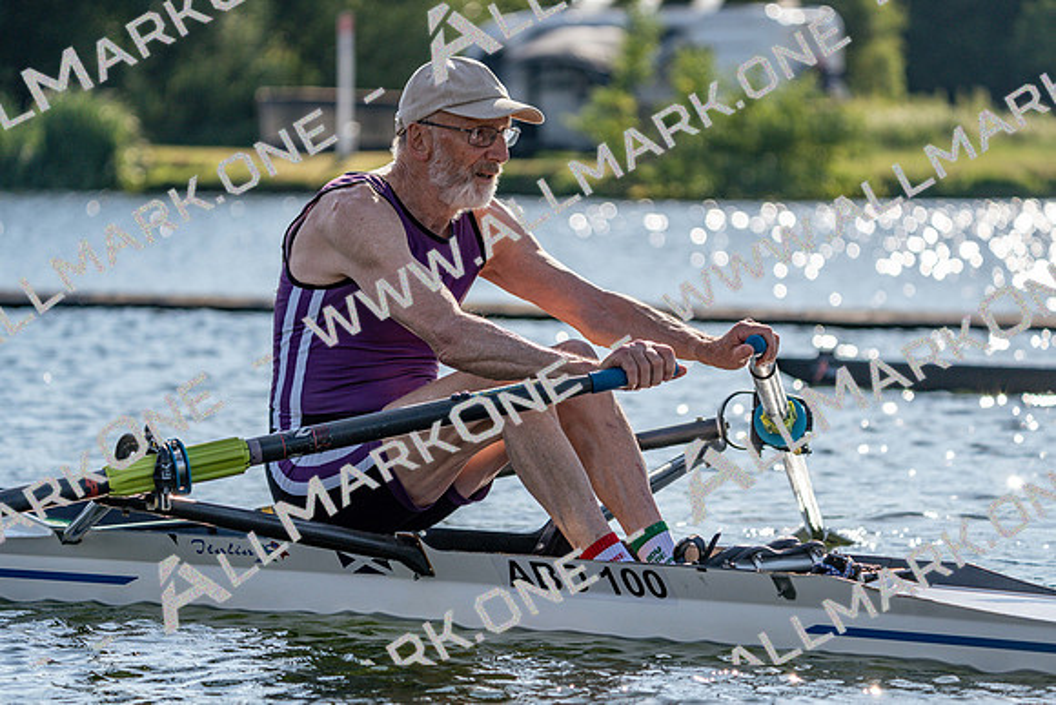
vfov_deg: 6.9
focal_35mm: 200
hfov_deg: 10.3
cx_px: 528
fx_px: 5868
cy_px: 352
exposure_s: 1/1600
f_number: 5.6
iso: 200
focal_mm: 200
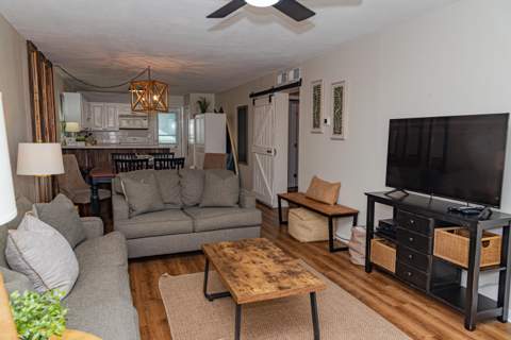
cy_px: 170
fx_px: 359
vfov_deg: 50.7
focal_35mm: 25
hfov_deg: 70.9
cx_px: 256
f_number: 7.1
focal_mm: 24
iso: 400
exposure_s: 1/125
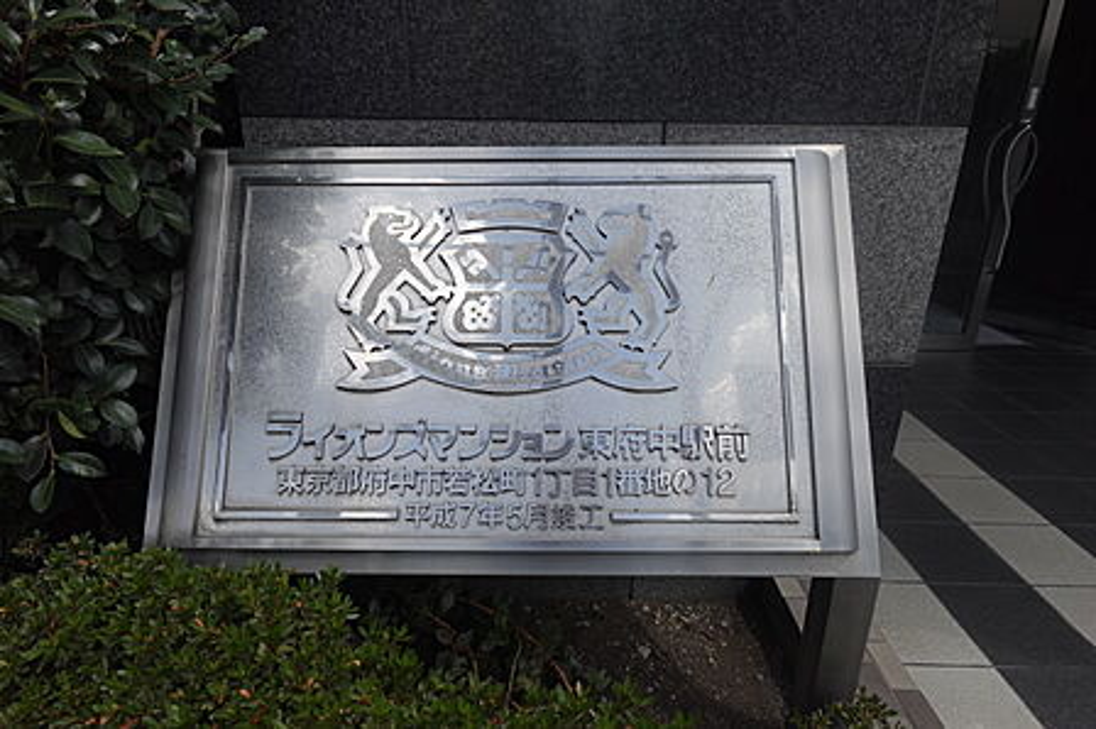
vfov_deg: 61.9
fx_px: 608
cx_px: 548
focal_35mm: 20
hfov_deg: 84.0
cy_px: 364
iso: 125
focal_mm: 7.6
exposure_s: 1/2000
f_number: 2
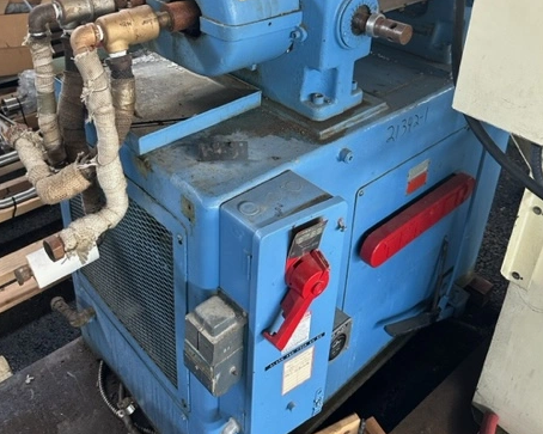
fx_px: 530
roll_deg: -2.5
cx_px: 262
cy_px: 103
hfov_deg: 54.2
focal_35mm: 33
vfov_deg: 43.0
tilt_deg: -27.0
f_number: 1.78
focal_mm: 6.86
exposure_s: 1/91
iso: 250
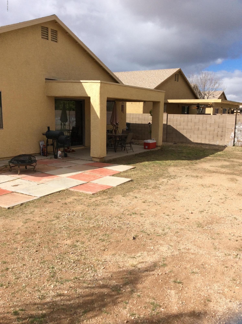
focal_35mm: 32
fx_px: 299
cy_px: 162
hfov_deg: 44.0
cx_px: 121
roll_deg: -1.6
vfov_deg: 56.9
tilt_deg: -6.4
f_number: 2.4
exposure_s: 1/1845
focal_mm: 3.3
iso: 32
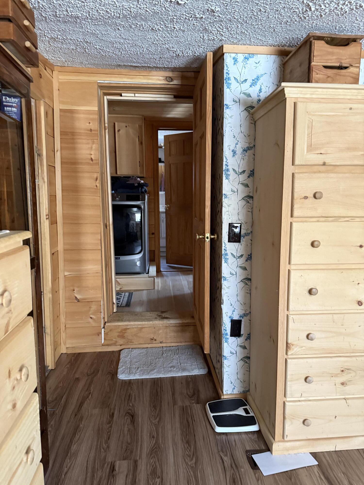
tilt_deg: -6.8
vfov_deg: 71.6
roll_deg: +0.0
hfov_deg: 56.8
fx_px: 336
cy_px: 242
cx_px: 182
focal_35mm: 24
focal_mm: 6.76
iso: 800
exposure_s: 1/58
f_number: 1.78
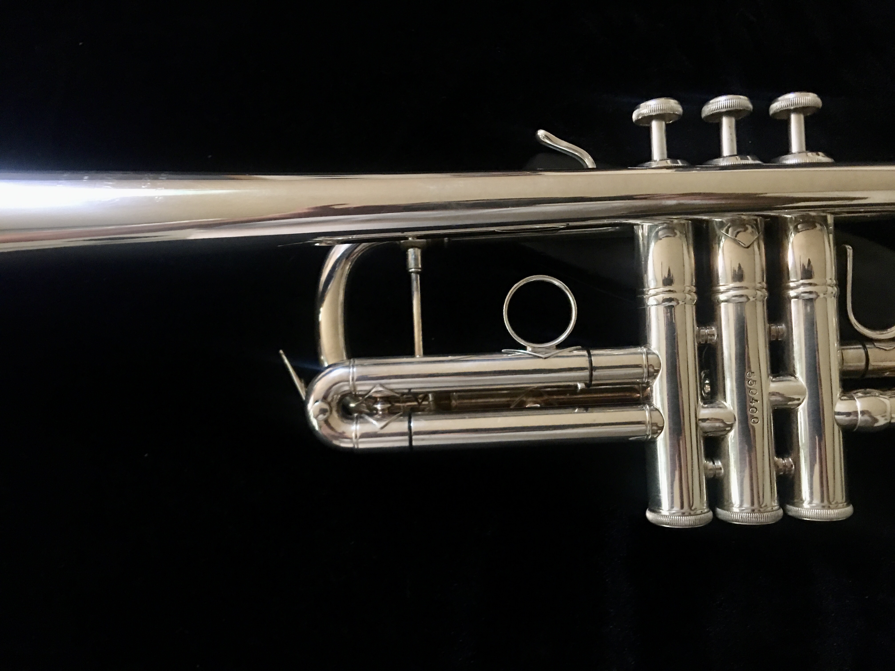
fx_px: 750
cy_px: 336
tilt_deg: -62.7
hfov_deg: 61.7
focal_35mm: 29
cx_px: 448
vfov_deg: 48.2
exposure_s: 1/10
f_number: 2.2
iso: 80
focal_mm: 4.15
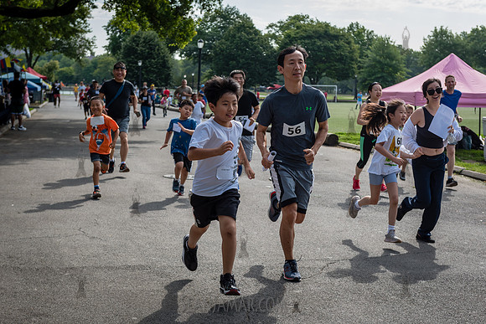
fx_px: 809
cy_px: 162
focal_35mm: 60
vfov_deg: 22.7
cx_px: 233
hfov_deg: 33.4
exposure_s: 1/1000
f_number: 4
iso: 200
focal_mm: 56
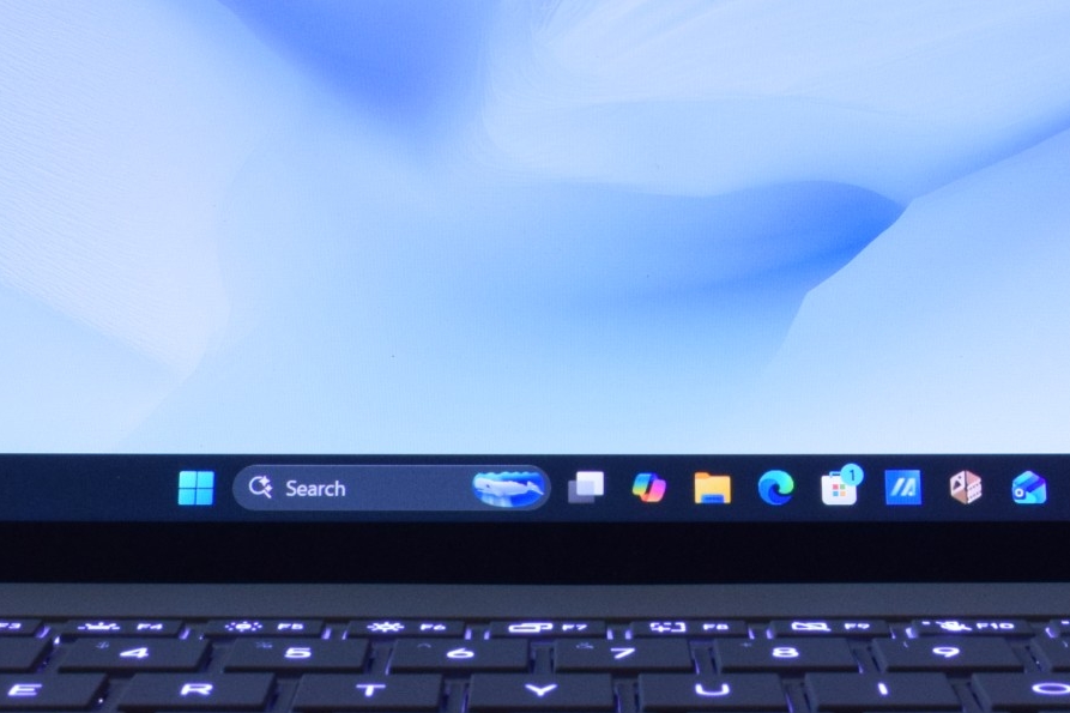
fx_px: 3126
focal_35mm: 105
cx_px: 618
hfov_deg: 19.4
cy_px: 0
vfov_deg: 12.8
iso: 1600
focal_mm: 29
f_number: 20
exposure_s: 1/5
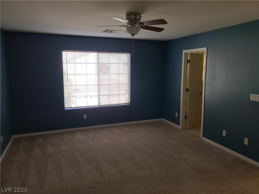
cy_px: 97
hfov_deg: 67.3
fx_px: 195
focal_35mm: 26
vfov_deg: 53.1
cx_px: 130
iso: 40
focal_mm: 5.4
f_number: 1.8
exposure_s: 1/140
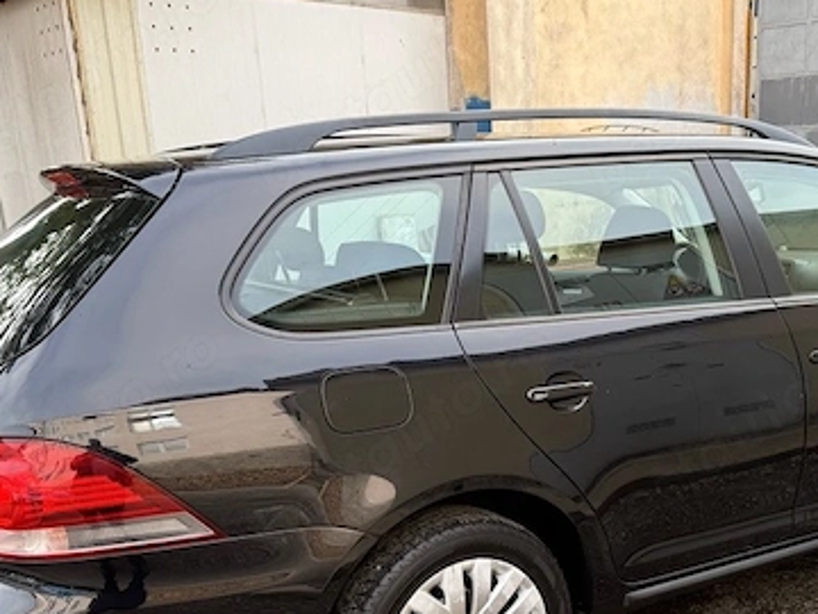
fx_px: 945
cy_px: 455
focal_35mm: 40
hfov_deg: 46.4
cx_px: 514
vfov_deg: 35.2
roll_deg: +2.1
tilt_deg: -16.6
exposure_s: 1/473
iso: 80
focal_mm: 6.76
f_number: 1.78
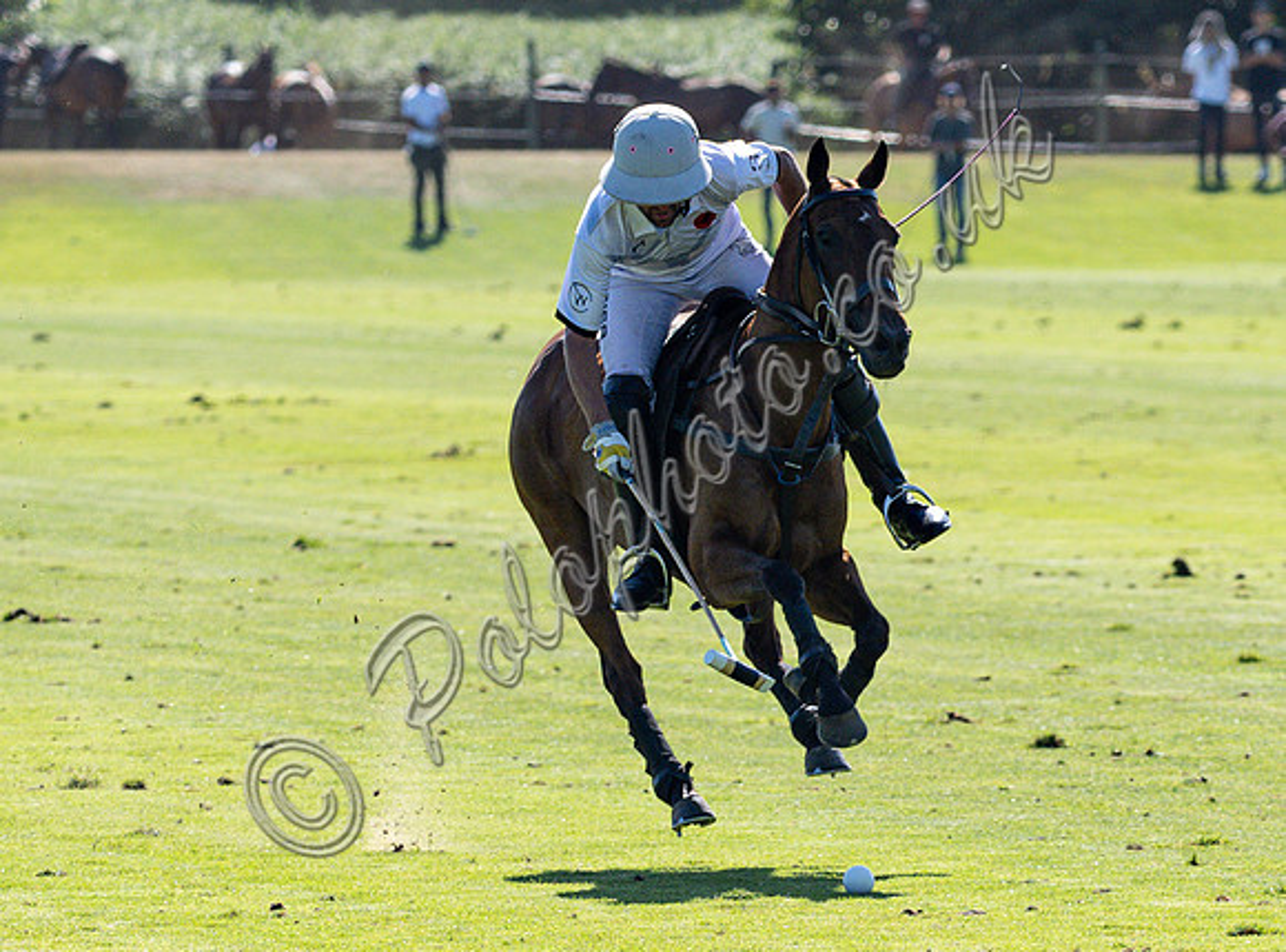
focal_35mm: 763
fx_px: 28224
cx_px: 781
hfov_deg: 2.6
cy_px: 1106
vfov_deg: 1.9
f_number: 5
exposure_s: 1/1250
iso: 200
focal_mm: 200
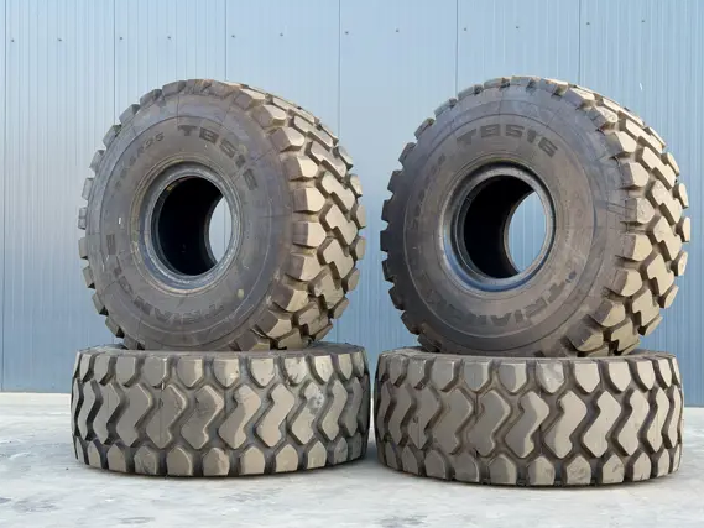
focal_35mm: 54
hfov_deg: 35.5
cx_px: 372
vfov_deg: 27.0
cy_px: 284
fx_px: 1098
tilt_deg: +1.9
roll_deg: +0.0
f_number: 1.78
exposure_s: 1/121
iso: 80
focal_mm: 6.76
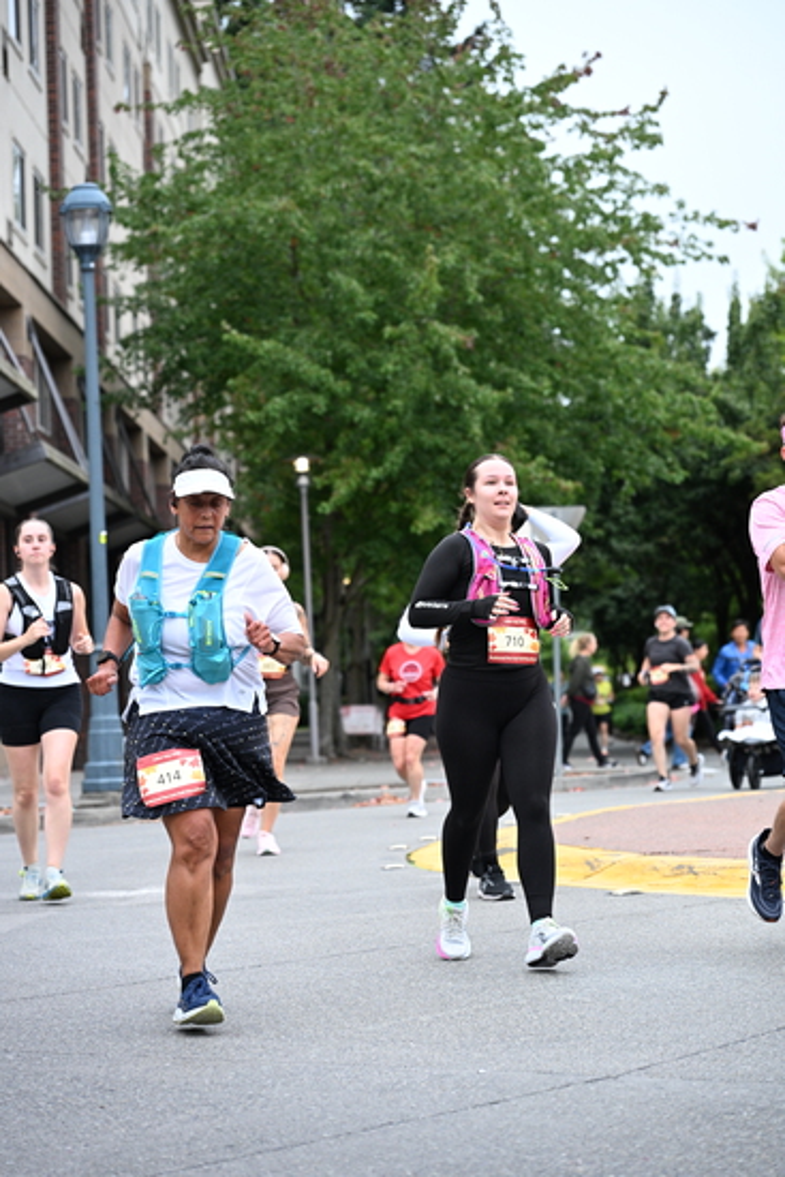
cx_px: 392
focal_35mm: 90
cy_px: 588
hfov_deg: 15.2
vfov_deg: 22.6
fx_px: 2942
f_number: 4
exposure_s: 1/640
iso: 1600
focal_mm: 90
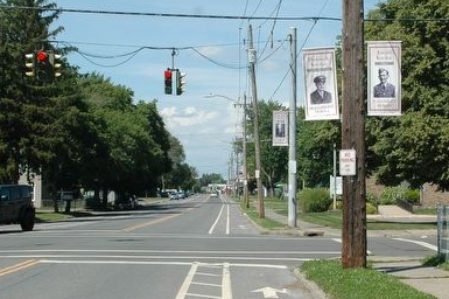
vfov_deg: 16.8
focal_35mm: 81
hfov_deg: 25.0
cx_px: 265
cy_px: 193
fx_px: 1009
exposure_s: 1/400
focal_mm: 26
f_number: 10
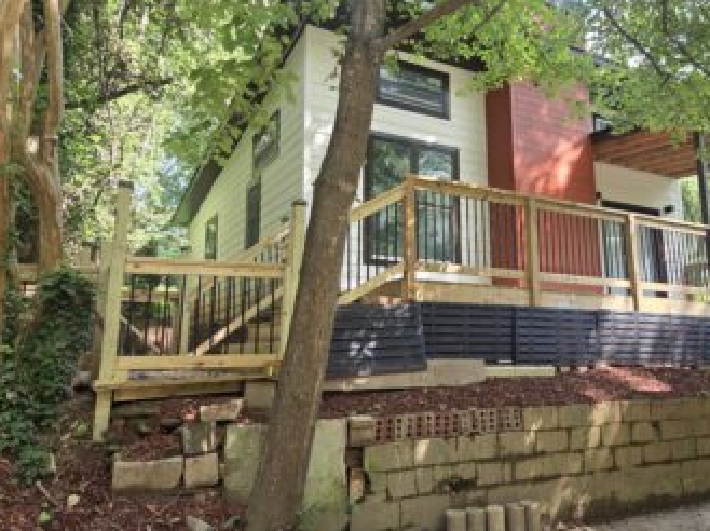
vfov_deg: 49.6
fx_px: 574
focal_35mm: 28
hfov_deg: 63.5
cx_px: 369
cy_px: 250
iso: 50
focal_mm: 5.4
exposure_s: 1/180
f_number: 1.8
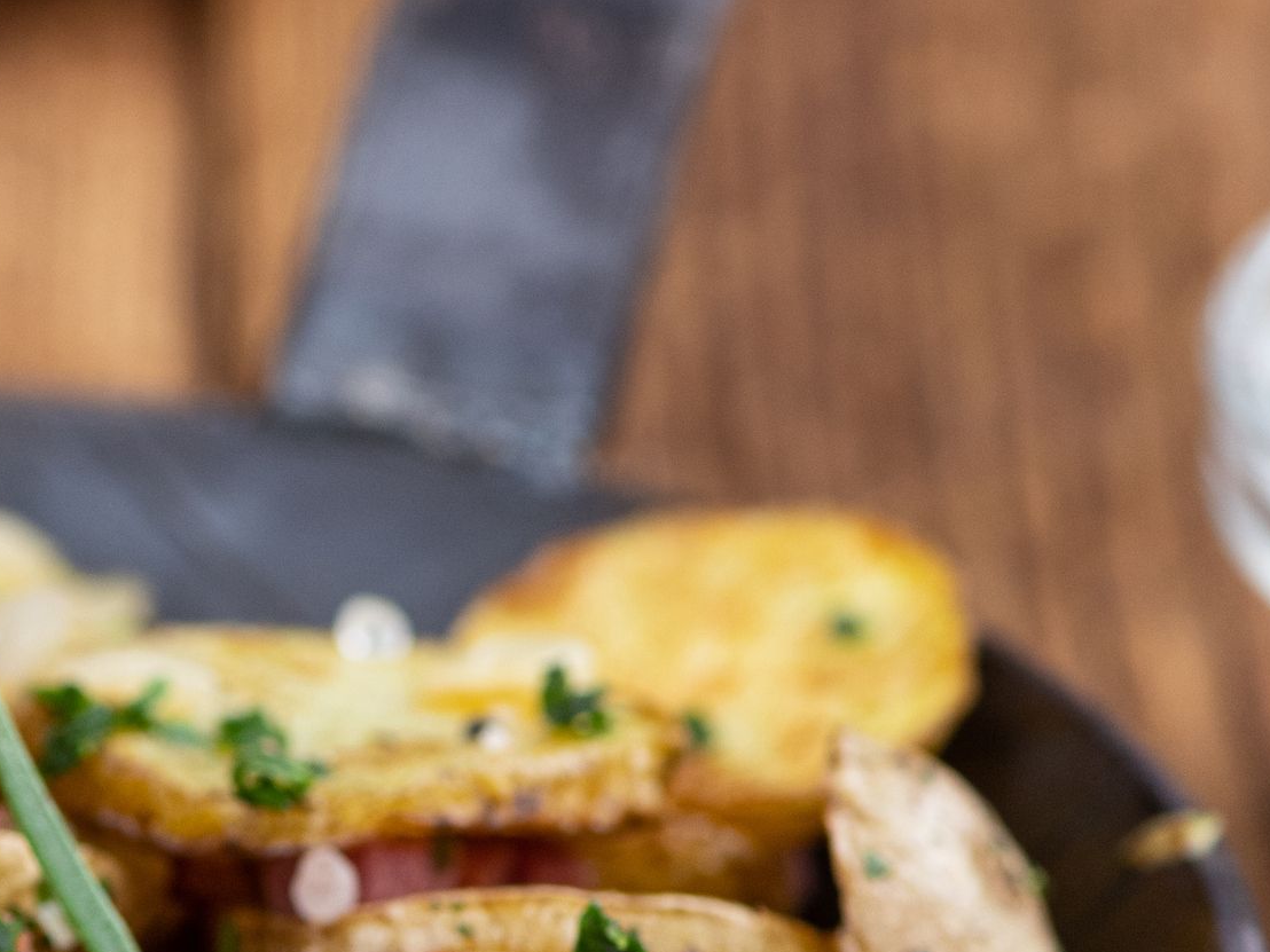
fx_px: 12914
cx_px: 88
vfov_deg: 4.2
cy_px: 942
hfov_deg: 5.6
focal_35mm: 352
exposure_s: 1/125
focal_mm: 105
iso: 250
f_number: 5.6
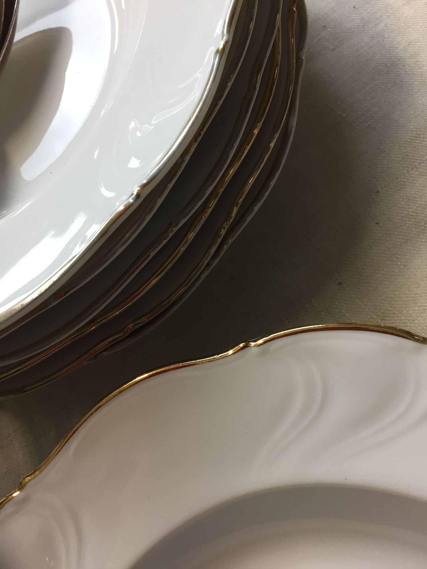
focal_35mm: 29
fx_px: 477
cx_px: 214
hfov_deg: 48.2
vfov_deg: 61.7
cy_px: 284
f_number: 2.2
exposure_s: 1/33
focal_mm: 4.15
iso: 32
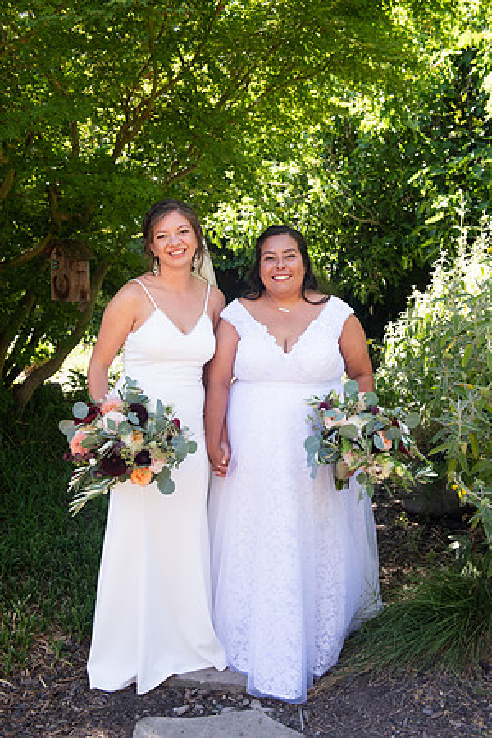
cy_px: 369
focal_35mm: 35
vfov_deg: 54.4
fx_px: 717
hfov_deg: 37.9
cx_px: 246
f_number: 5
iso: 640
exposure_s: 1/320
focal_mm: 35
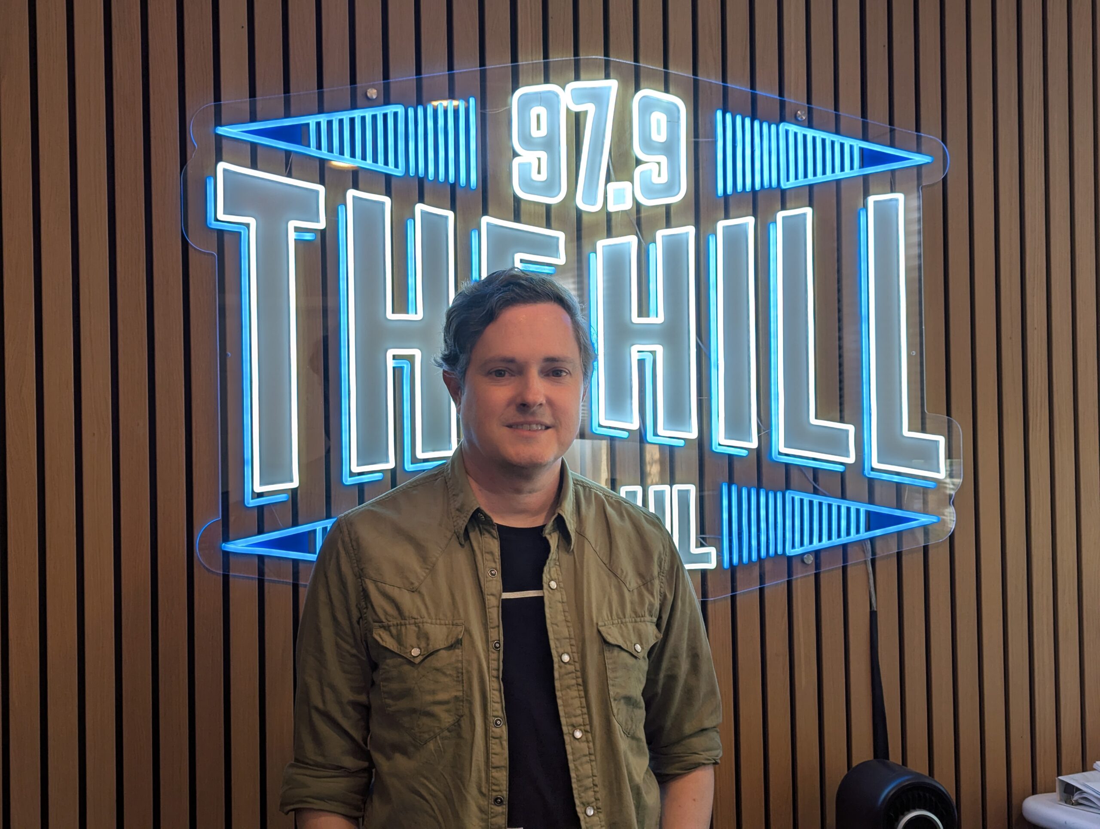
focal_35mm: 48
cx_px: 550
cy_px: 414
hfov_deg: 39.6
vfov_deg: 30.3
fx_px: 1528
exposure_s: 1/120
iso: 38
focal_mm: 6.81
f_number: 1.85
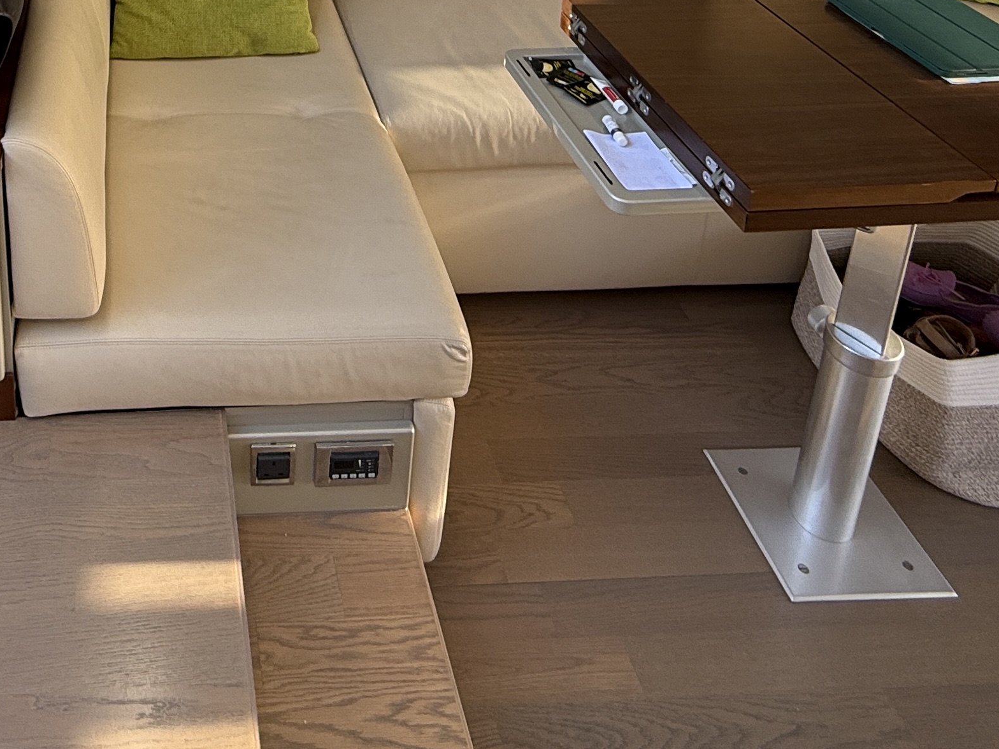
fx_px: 1039
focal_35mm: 36
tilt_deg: -16.9
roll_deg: +0.6
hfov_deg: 48.1
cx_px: 182
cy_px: -203
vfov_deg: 31.4
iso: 40
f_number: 2.2
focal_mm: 2.22
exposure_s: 1/108
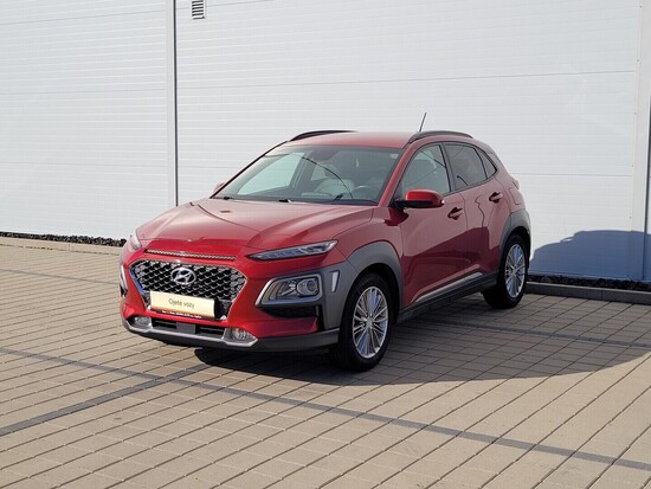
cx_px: 326
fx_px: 489
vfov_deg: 53.1
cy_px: 244
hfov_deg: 67.3
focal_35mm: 26
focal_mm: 5.4
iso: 40
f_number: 1.8
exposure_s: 1/3143
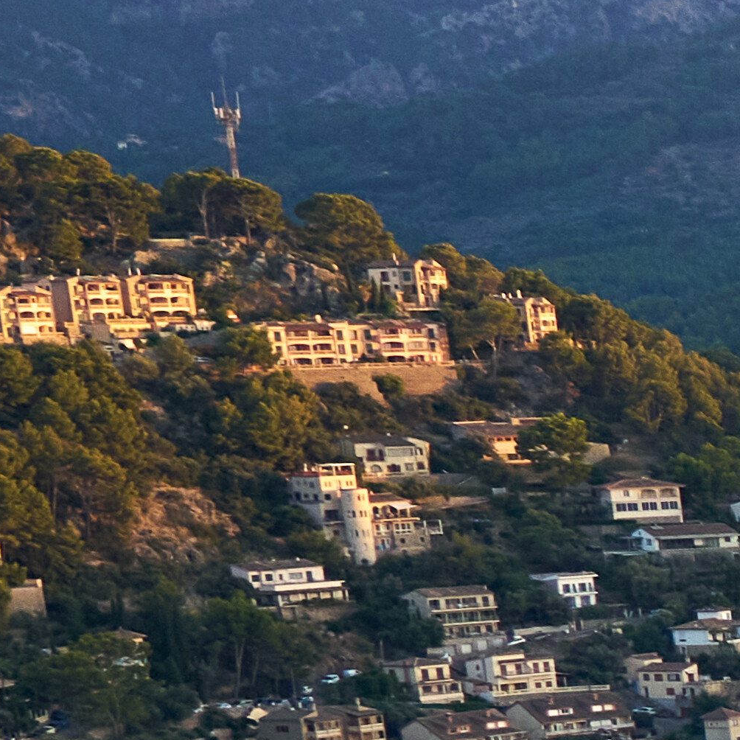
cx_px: 2892
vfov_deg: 8.6
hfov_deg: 7.0
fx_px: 4668
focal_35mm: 193
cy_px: 1437
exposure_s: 1/125
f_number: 4
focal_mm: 24
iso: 800
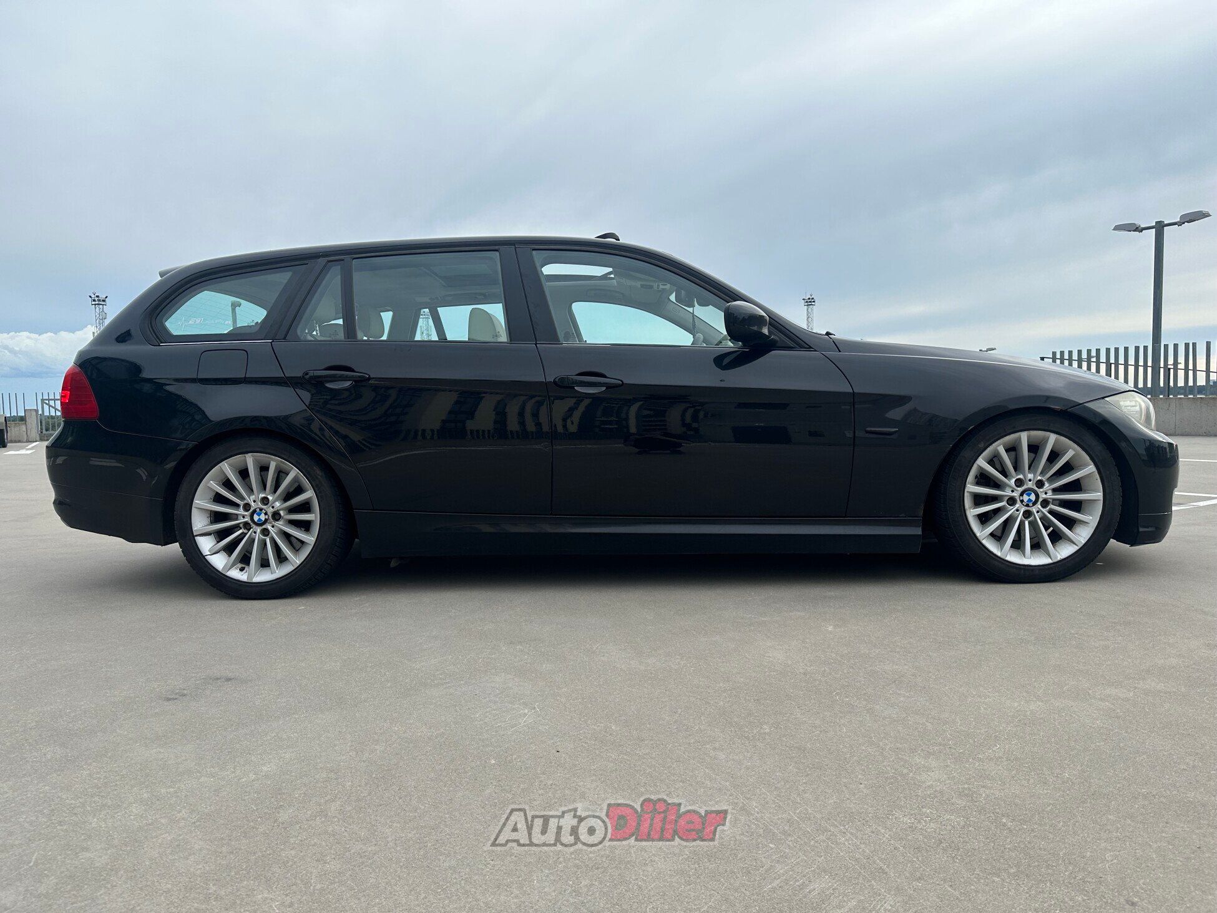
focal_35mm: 24
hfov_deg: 71.6
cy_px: 456
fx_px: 844
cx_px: 608
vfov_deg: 56.8
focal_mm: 6.86
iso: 80
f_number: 1.78
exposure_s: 1/1916
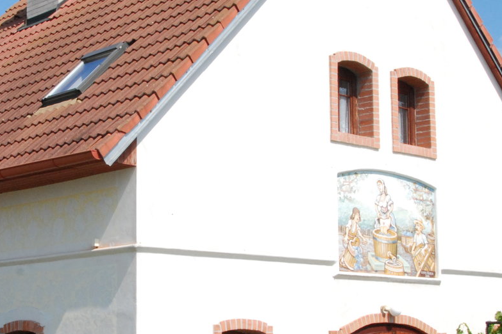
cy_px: 191
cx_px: 167
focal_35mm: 81
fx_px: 1129
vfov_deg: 16.8
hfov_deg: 24.9
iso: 500
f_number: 18
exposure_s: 1/200
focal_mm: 22
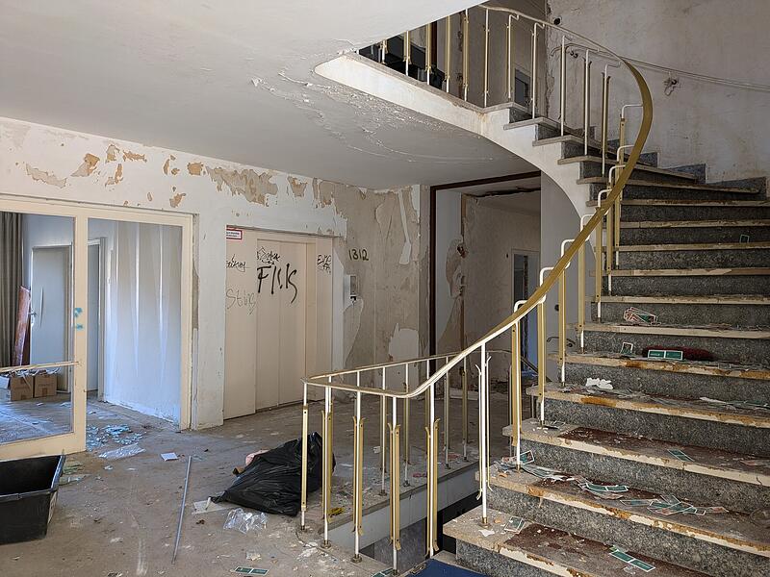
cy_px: 288
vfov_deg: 54.9
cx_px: 385
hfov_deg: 69.4
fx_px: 556
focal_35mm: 25
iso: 150
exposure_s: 1/33.3
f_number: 1.89
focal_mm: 5.43
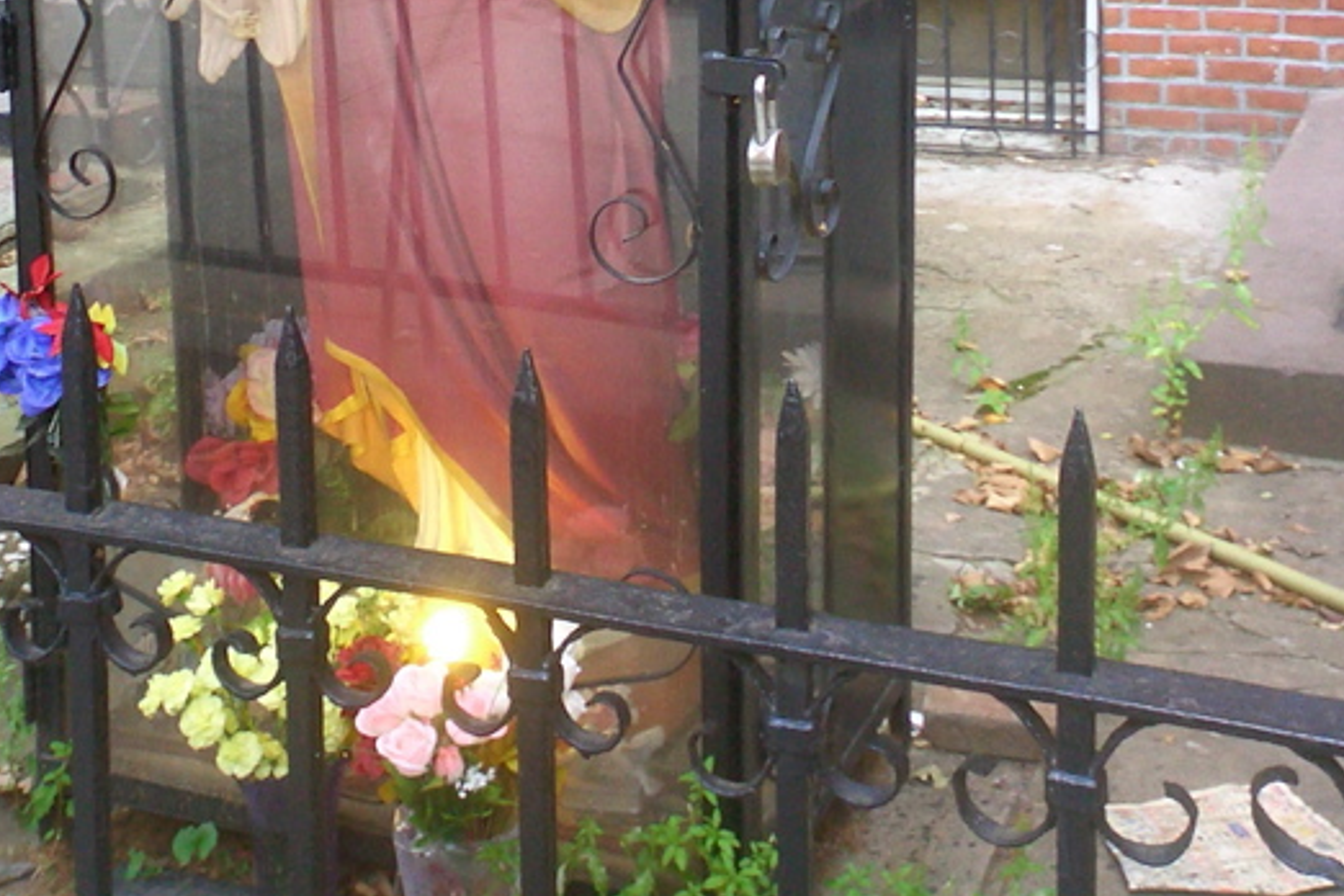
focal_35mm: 59
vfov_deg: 21.8
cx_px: 675
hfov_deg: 33.9
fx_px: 2202
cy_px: -75
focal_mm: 5.6
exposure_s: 1/50
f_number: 3.5
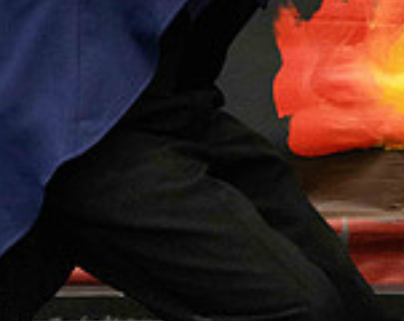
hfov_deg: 1.6
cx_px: 203
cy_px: -265
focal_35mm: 1178
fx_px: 14049
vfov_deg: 1.3
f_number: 5.6
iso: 10000
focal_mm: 280
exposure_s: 1/320
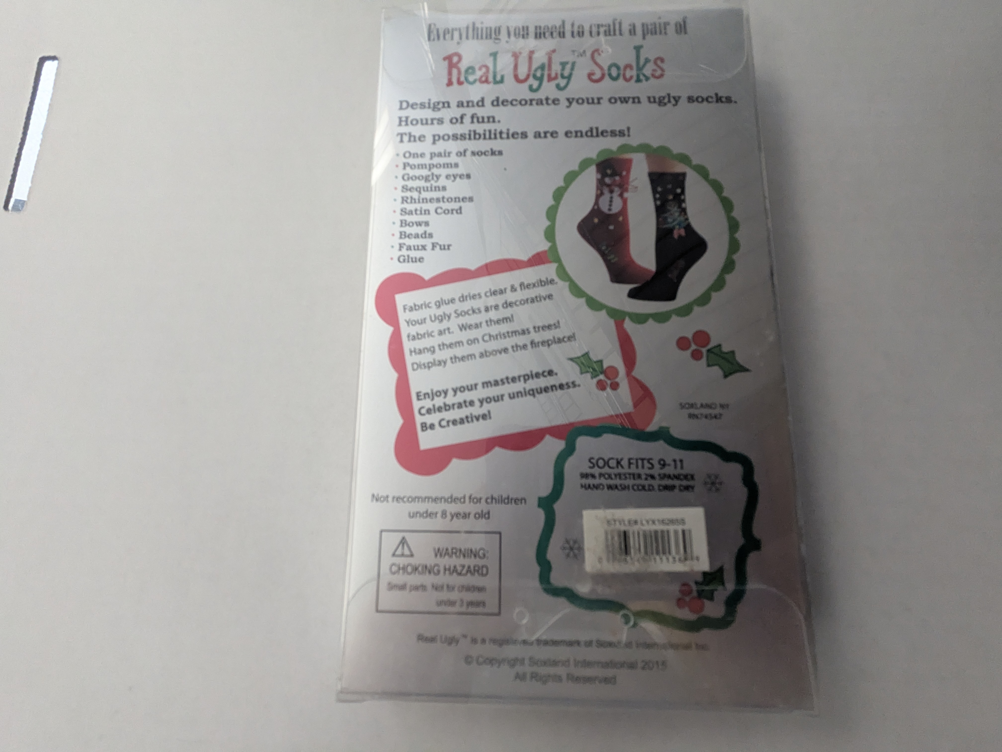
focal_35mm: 16
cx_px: 501
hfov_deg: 94.5
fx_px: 463
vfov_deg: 78.1
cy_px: 376
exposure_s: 1/120
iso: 474
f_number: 2.2
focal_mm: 2.35
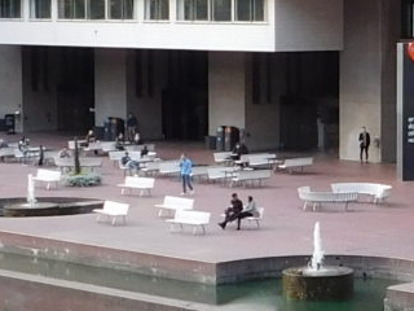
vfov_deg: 10.1
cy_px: 166
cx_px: 596
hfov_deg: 12.8
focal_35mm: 147
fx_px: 1758
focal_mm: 4
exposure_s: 1/125
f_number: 3
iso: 125
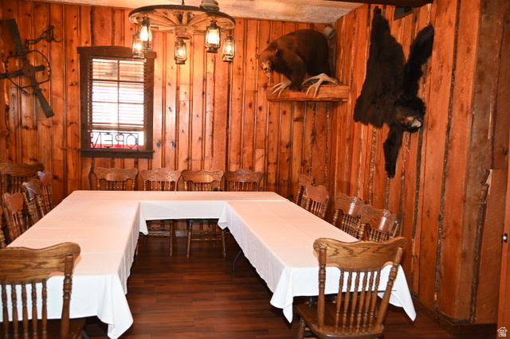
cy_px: 170
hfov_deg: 55.8
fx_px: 481
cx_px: 255
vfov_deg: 38.8
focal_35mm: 34
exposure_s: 1/60
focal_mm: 34
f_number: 4
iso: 3200
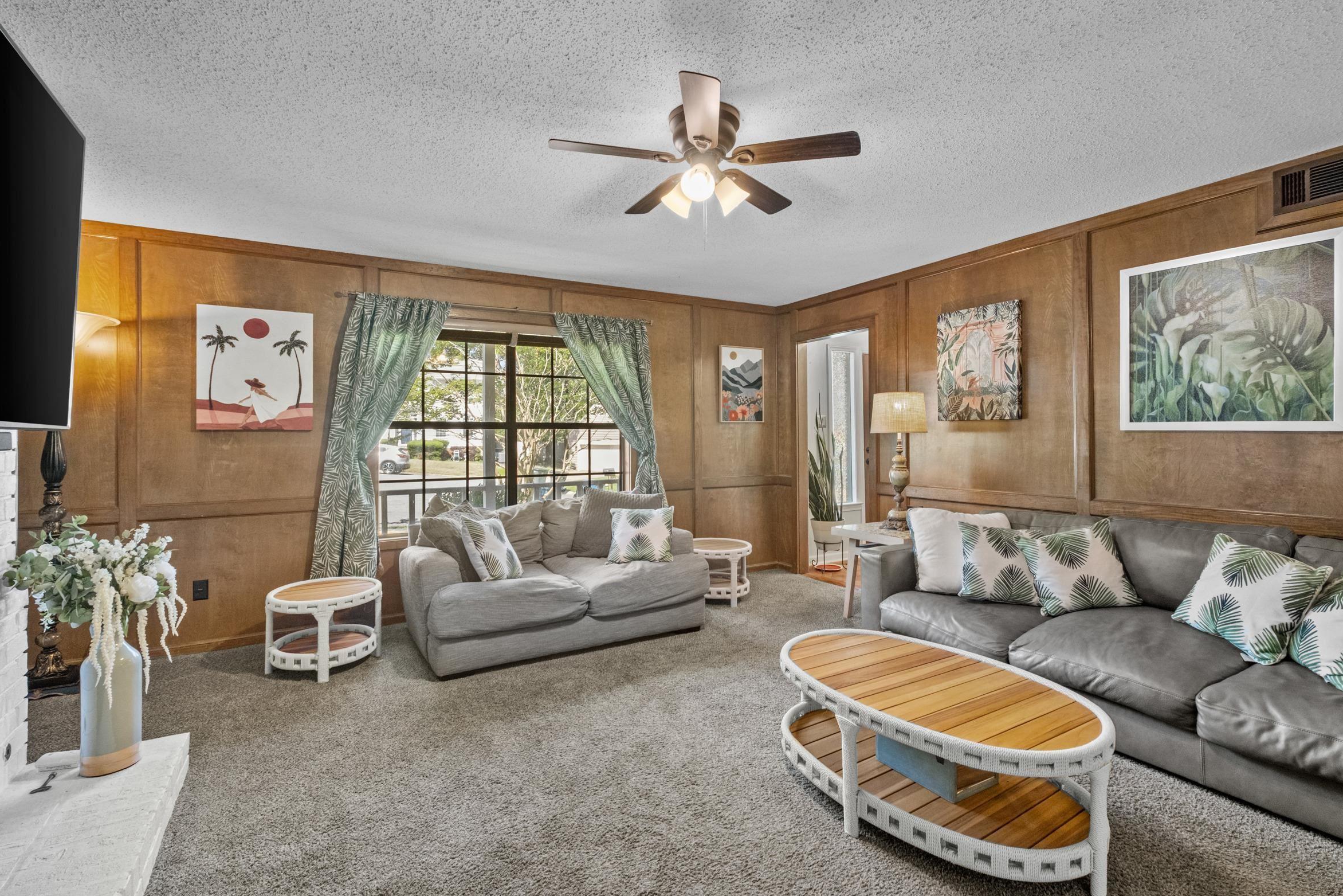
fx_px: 597
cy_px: 439
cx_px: 696
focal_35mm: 16
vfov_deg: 73.7
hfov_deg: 96.7
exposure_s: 1/2.5
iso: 400
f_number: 7.1
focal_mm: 10
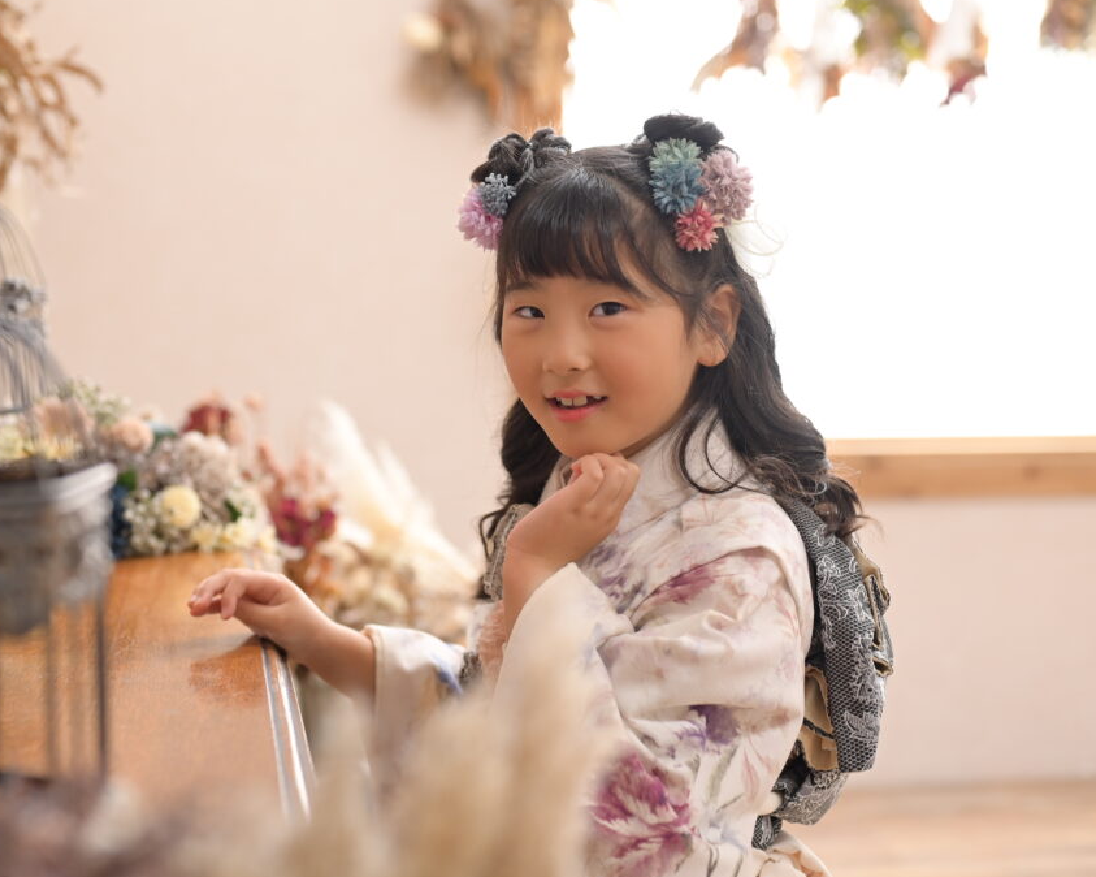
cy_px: 435
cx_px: 482
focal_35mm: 57
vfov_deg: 26.7
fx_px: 1849
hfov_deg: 33.0
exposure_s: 1/160
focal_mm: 50
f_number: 2.8
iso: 640
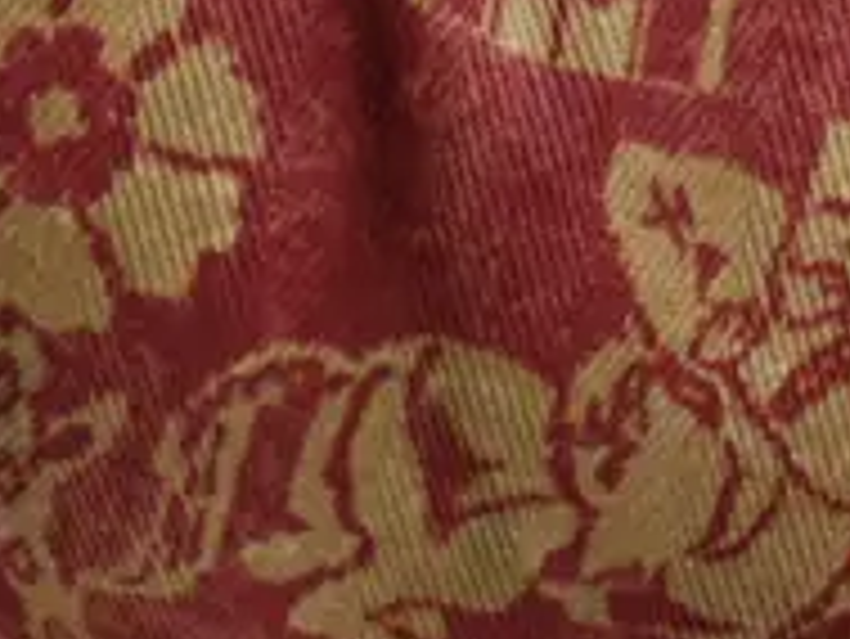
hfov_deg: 11.1
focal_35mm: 173
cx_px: 1133
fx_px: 4251
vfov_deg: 8.3
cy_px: 1053
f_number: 3.6
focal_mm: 16
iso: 320
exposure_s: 1/60
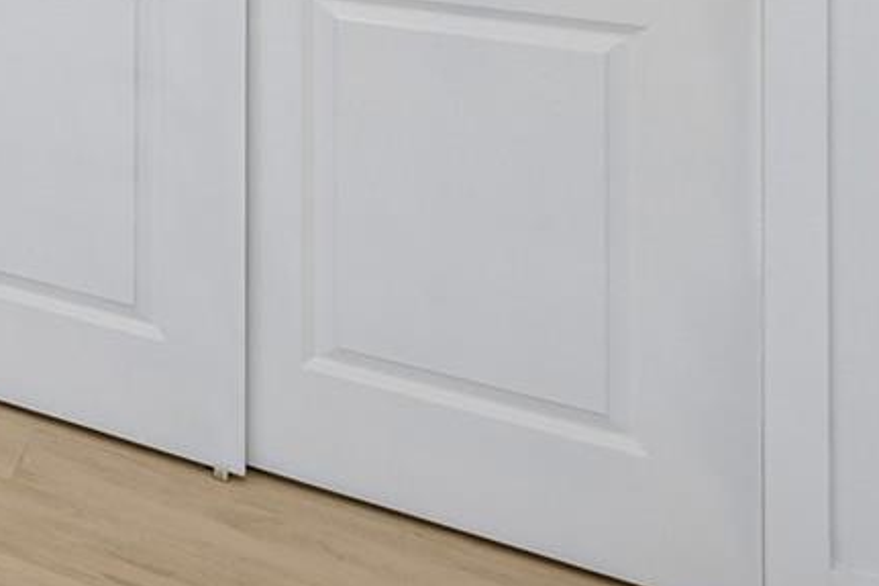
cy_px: -363
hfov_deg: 22.1
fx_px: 1269
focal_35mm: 52
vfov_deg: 20.8
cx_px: -712
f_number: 8
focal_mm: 14
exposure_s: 1/125
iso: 400
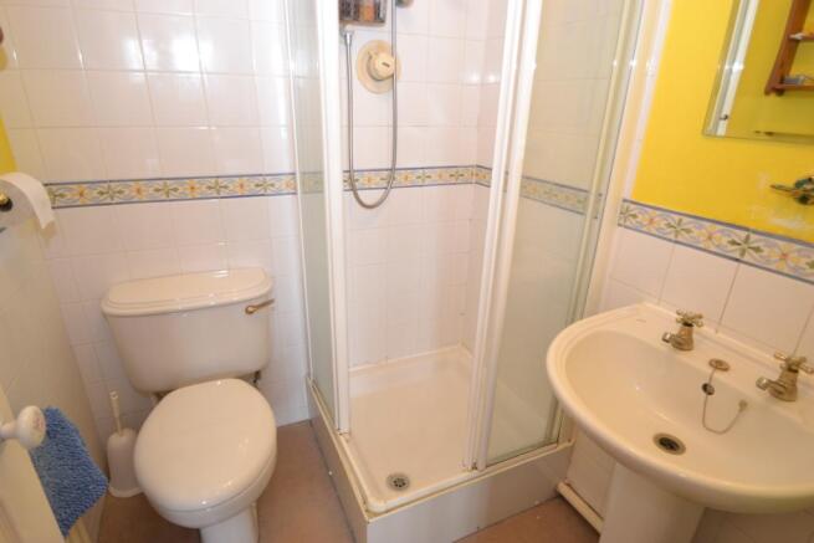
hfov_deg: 90.0
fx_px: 407
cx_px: 407
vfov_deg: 67.4
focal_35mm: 18
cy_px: 272
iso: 500
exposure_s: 1/60
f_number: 3.8
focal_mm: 12
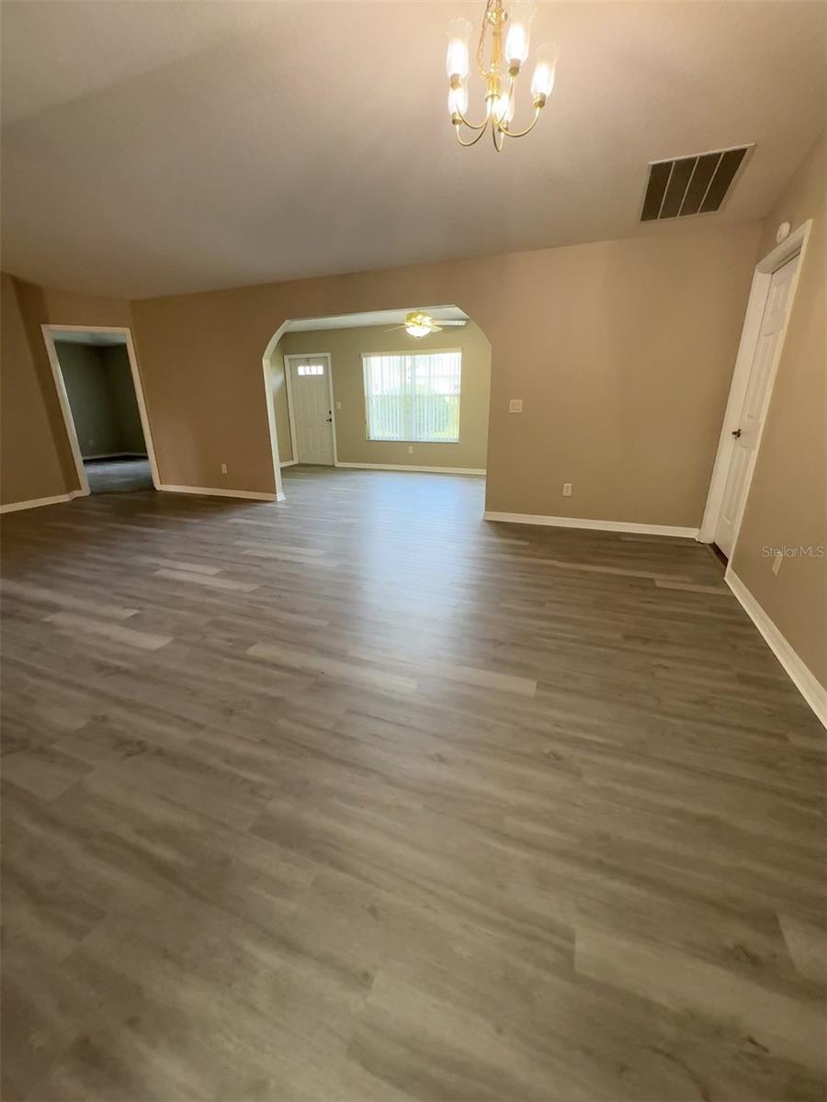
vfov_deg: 102.1
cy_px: 551
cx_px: 414
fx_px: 446
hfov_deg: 85.7
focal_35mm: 14
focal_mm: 2.22
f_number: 2.2
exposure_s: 1/120
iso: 320
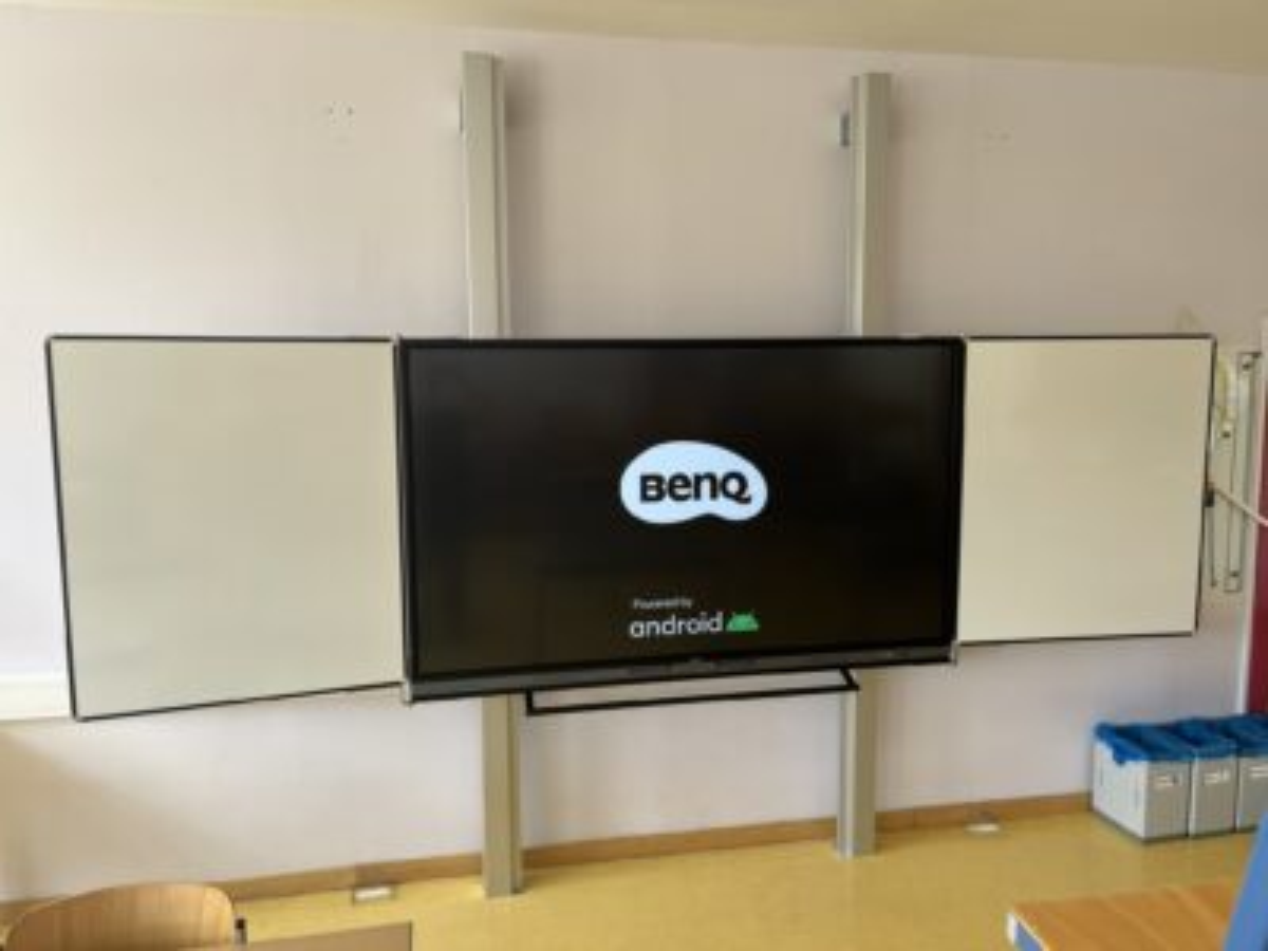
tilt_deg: -7.3
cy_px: 476
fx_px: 952
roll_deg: +1.2
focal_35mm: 26
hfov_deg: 67.3
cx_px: 634
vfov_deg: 53.1
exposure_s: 1/173
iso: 40
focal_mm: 5.1
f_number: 1.6
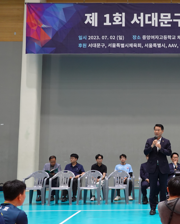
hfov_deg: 27.6
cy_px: 113
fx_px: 353
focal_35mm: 53
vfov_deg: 35.4
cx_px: 163
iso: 320
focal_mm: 13.56
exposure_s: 1/40
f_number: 3.5
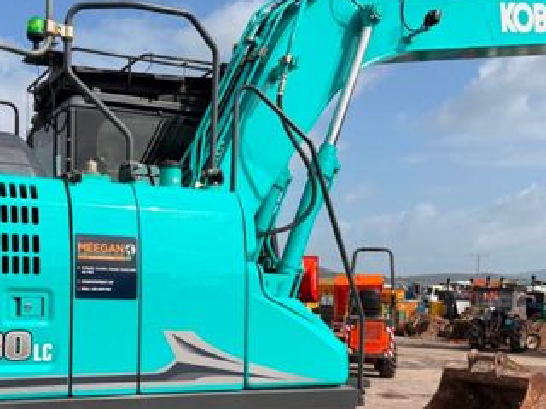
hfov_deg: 40.5
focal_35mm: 45
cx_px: 116
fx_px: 710
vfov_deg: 31.6
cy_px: 308
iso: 80
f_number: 1.78
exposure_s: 1/6711
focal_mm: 6.76
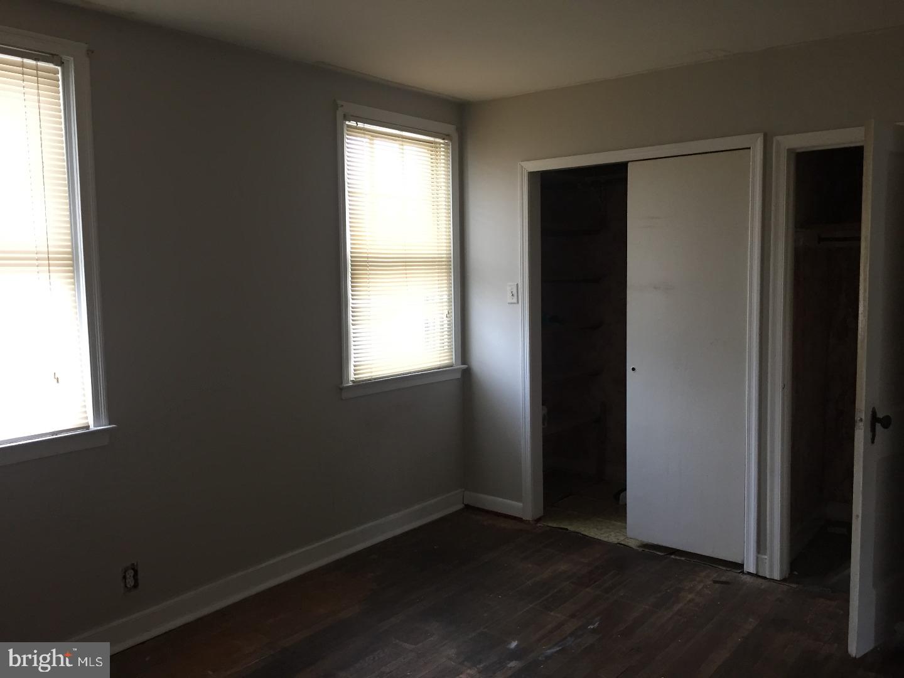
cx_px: 452
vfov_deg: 48.2
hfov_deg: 61.7
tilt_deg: -5.7
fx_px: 757
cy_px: 339
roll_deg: +2.4
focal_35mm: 29
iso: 100
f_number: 2.2
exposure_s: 1/30
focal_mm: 4.15
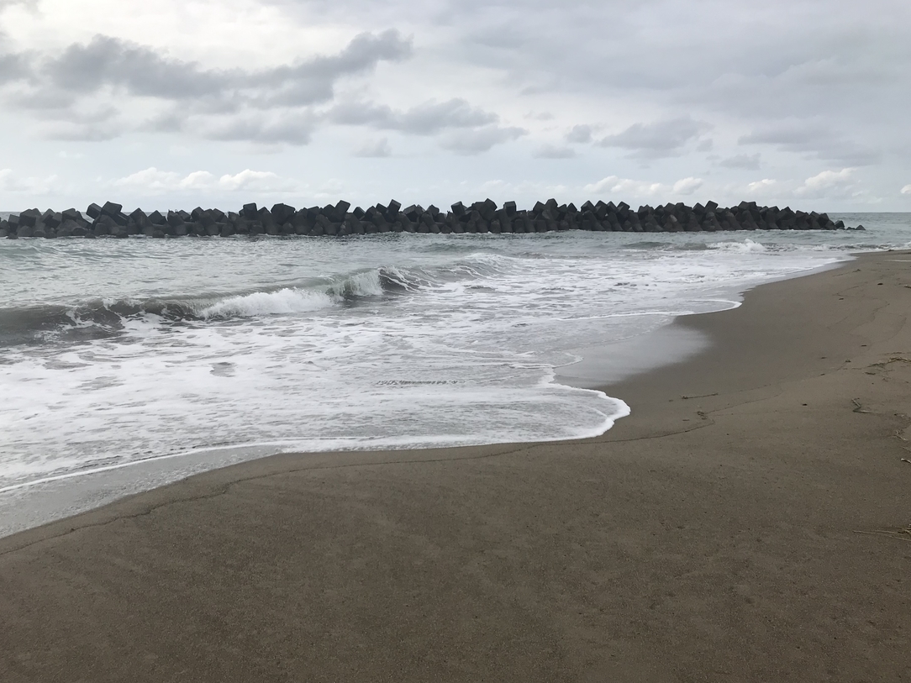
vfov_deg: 45.4
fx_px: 816
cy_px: 373
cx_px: 441
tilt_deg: -10.5
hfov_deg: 58.3
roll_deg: -0.8
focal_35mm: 31
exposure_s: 1/3425
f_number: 1.8
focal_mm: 3.99
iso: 20
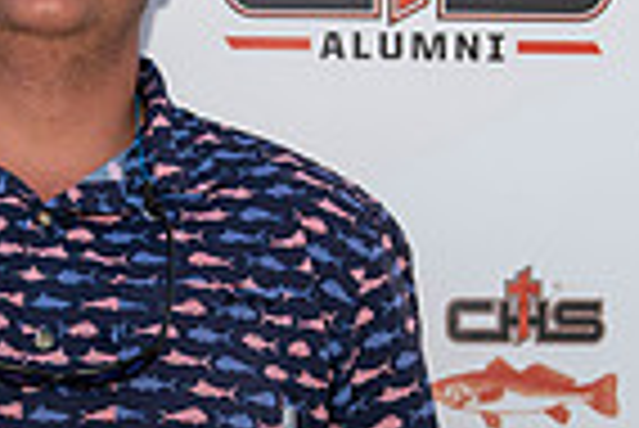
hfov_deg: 13.2
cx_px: 135
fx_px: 2754
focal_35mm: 155
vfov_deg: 8.9
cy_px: 306
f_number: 4
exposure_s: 1/250
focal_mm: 38
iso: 50
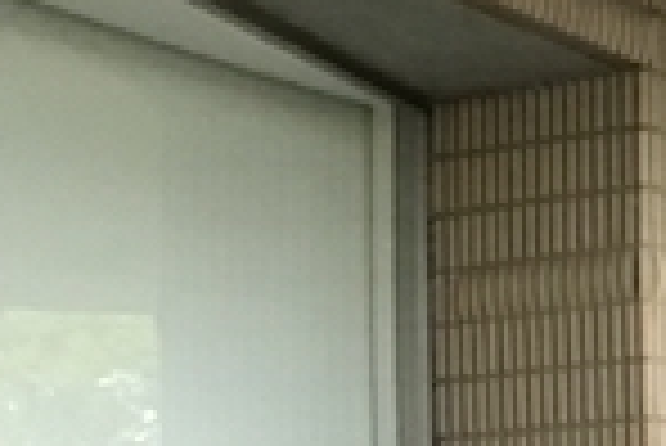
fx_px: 2500
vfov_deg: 9.5
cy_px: 921
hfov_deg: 13.1
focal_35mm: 135
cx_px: 1346
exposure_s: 1/30
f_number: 2.2
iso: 100
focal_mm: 2.87
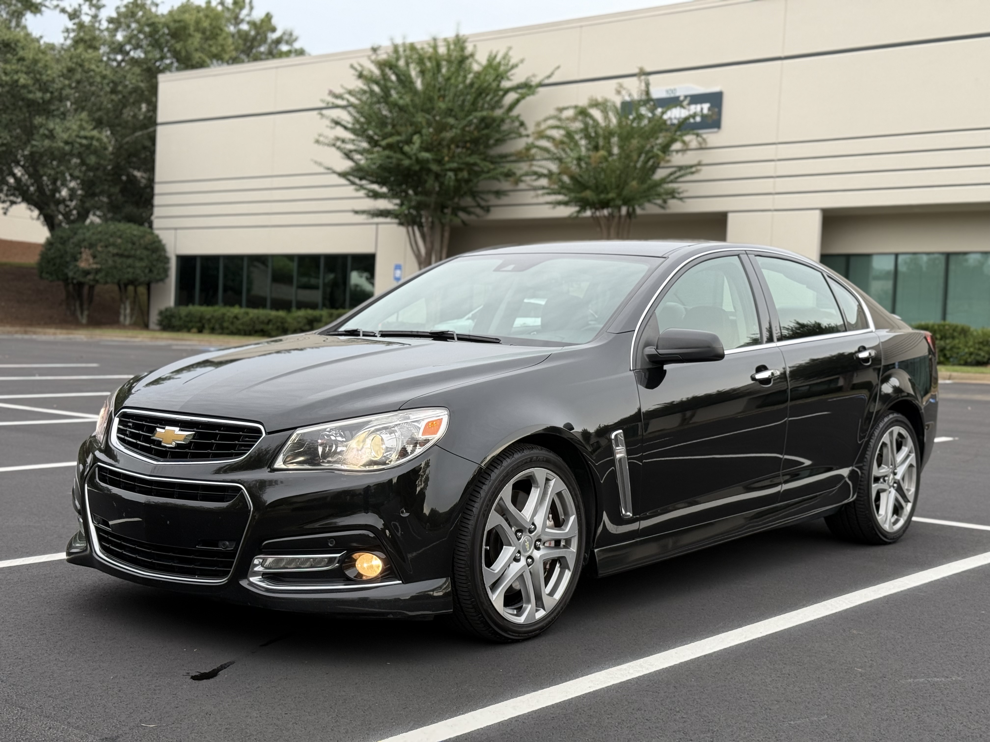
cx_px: 495
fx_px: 1373
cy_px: 371
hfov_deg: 39.7
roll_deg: -2.7
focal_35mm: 48
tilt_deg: -0.1
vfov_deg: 30.3
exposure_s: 1/139
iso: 64
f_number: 1.78
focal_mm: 6.76
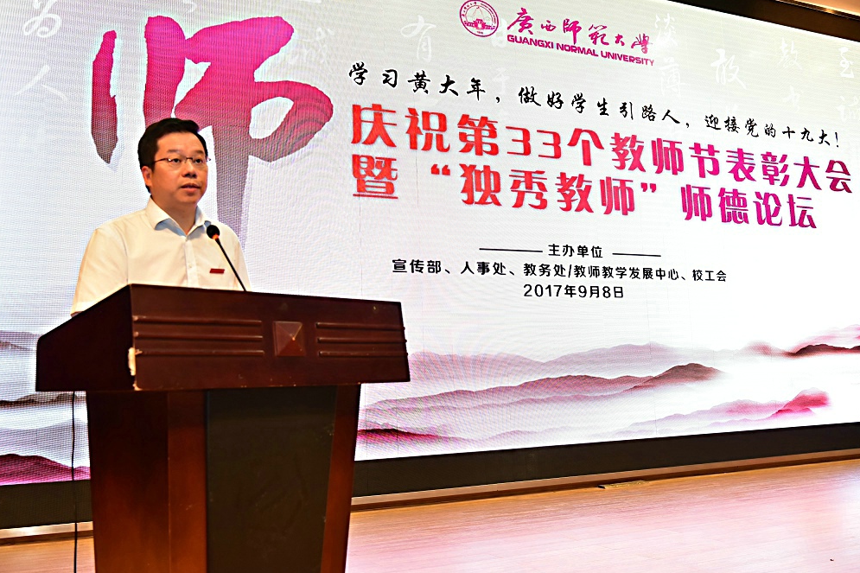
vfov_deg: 37.8
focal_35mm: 35
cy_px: 281
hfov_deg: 54.4
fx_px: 836
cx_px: 421
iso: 1250
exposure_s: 1/60
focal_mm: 34
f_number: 5
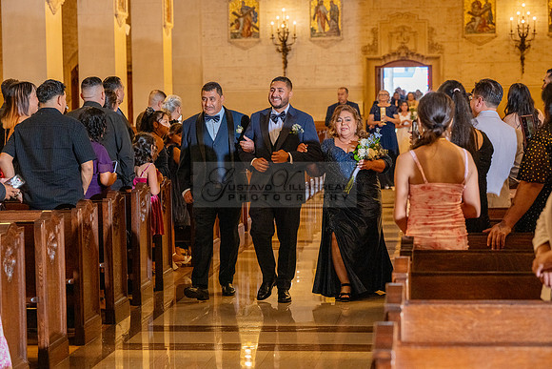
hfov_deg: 22.1
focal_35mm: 92
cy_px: 184
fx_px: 1411
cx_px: 276
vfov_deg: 14.9
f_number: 4.5
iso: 2000
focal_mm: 92
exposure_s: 1/200
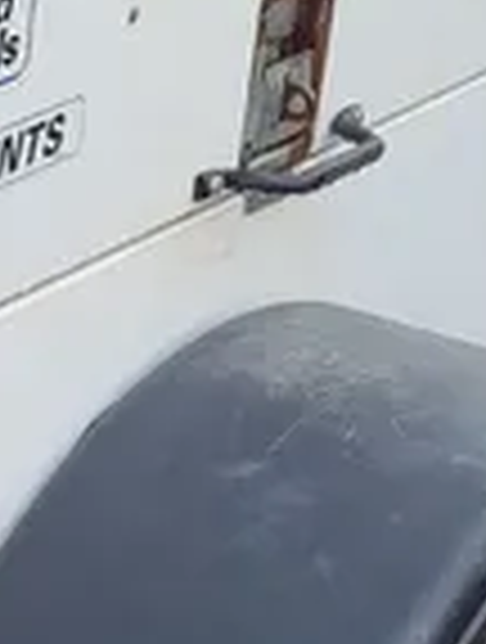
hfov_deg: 10.6
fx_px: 2479
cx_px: -369
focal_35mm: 133
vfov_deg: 14.8
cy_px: 232
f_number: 1.8
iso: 40
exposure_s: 1/461
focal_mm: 5.4
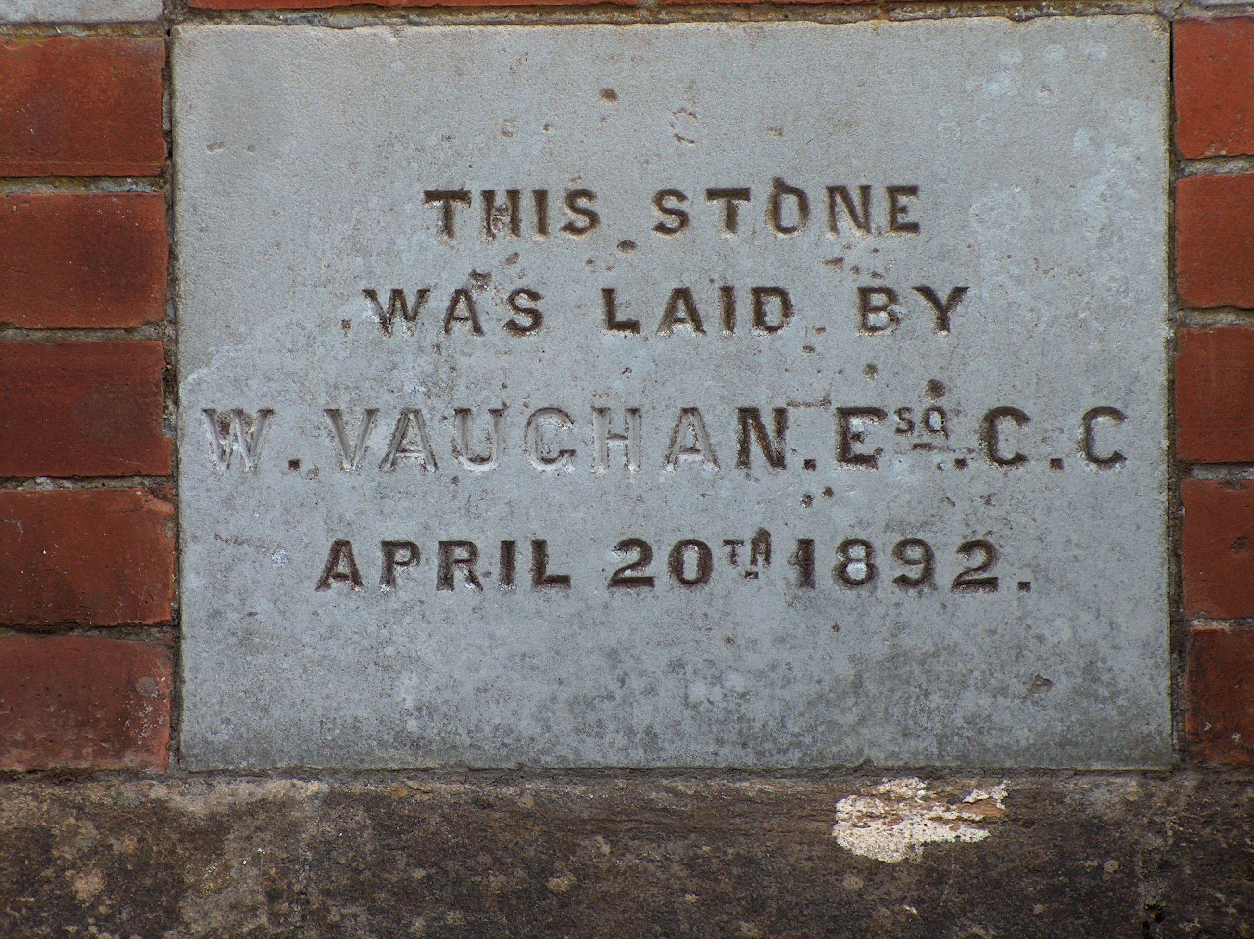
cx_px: 627
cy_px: 470
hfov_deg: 9.1
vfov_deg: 6.8
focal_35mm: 218
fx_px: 7891
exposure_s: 1/493
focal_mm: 44.63
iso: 100
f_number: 3.6
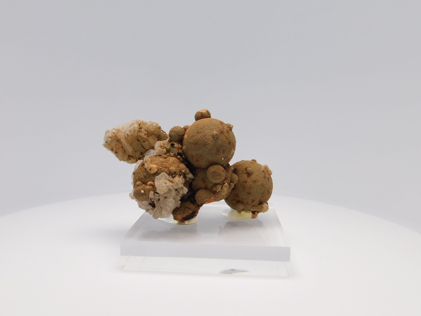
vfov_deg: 46.8
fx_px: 365
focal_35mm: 30
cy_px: 158
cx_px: 210
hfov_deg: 60.0
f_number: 3.2
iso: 125
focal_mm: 5.3
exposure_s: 1/320
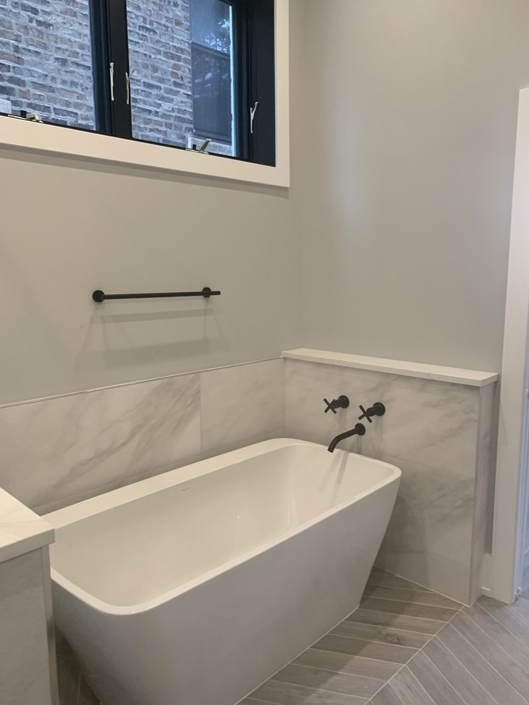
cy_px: 352
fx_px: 530
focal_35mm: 26
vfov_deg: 67.3
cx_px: 264
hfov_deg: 53.1
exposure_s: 1/60
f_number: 1.8
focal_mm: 4.25
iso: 64
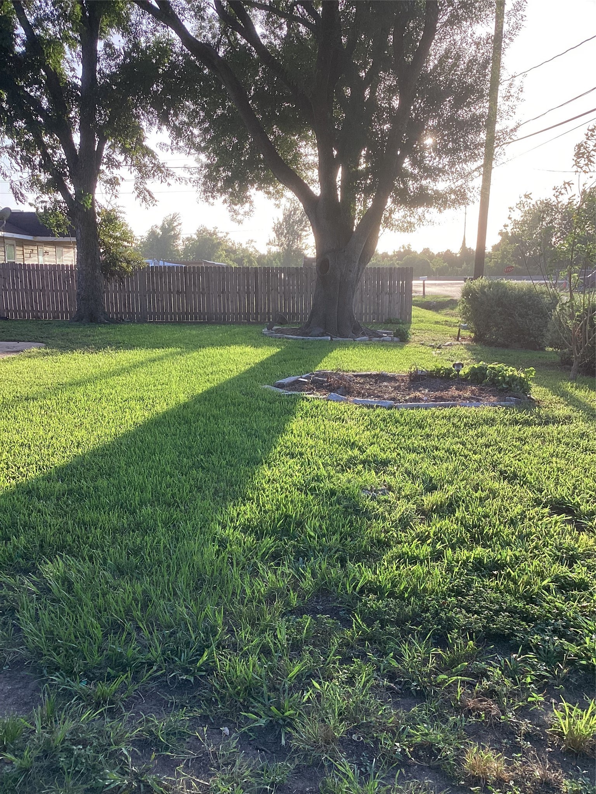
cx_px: 298
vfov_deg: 58.4
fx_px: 712
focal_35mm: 31
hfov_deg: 45.4
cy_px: 397
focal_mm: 3.3
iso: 25
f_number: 2.4
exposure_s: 1/242
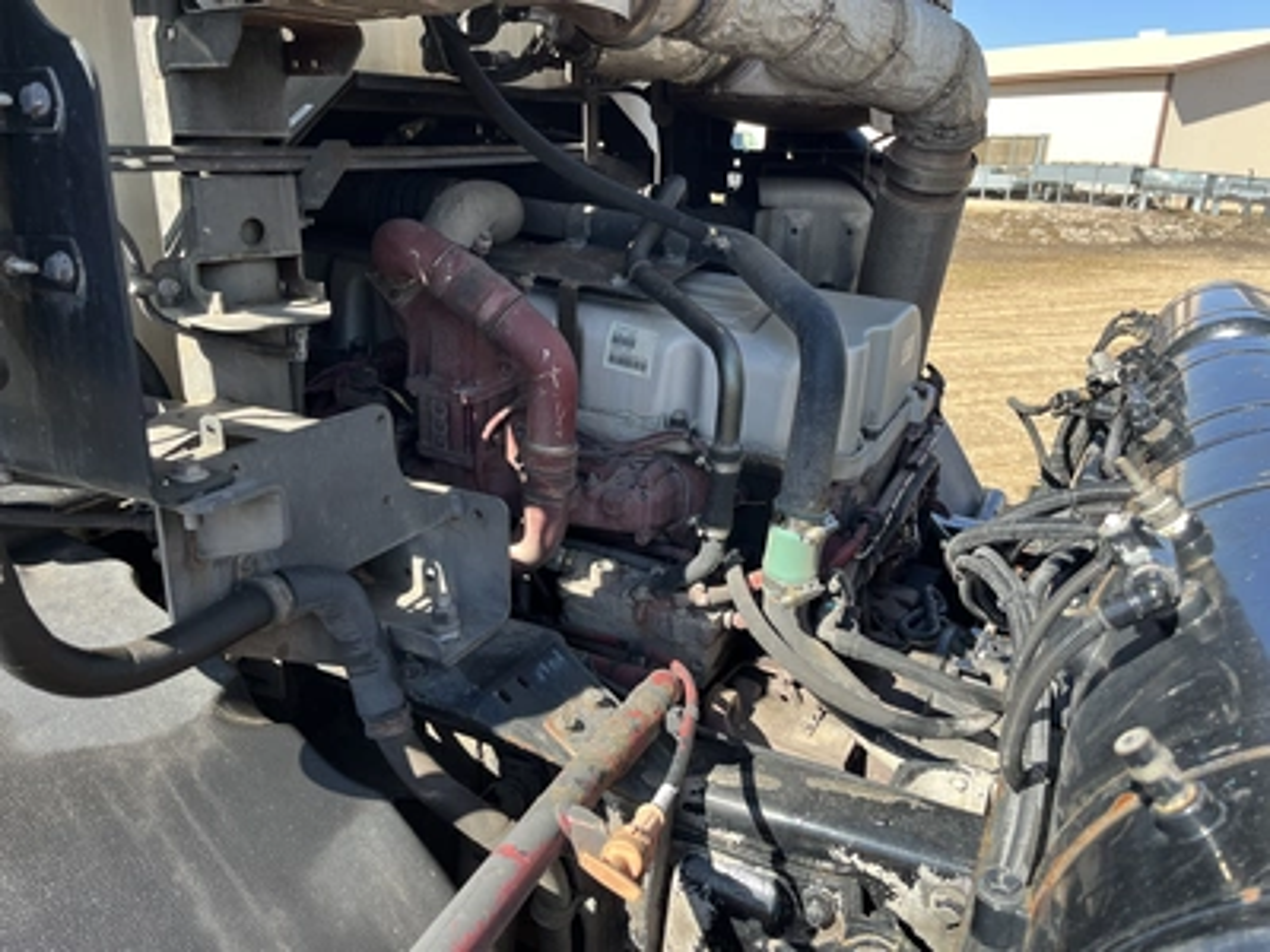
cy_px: 476
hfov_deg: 67.3
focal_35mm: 26
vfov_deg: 53.1
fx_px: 954
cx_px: 635
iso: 50
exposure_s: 1/550
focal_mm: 5.1
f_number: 1.6
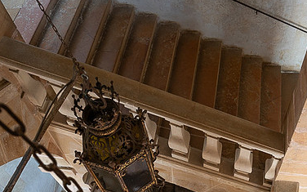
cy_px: 189
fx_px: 326
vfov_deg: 30.6
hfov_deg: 50.4
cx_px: 159
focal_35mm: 39
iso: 800
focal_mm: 18
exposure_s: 1/8
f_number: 8
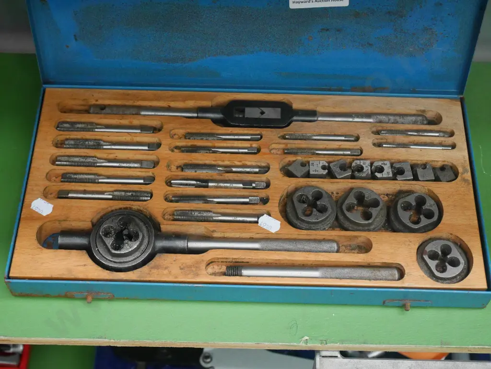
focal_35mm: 56
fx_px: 795
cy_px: 184
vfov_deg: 26.1
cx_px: 246
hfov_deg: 34.3
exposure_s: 1/40
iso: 3200
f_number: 5.4
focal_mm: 28
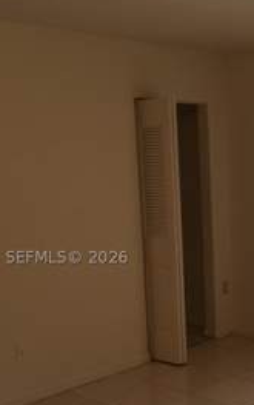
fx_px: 619
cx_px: 269
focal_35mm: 56
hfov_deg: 22.1
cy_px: 257
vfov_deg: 36.0
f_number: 2.2
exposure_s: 1/60
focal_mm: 4.15
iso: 40
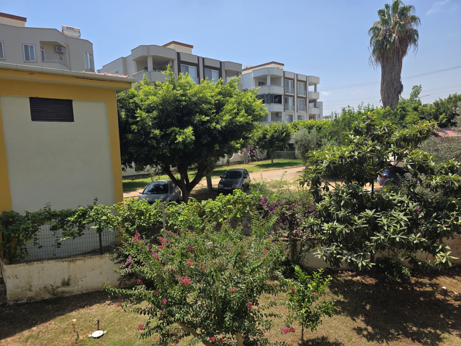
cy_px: 173
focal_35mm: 23
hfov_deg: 73.9
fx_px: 306
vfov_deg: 58.9
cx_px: 230
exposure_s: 1/4539
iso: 80
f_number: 1.7
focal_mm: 6.3
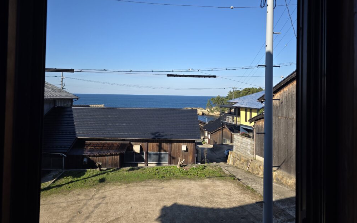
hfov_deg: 72.6
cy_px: 92
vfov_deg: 49.0
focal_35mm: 25
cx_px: 175
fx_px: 243
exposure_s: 1/4237
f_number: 1.7
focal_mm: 6.3
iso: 80
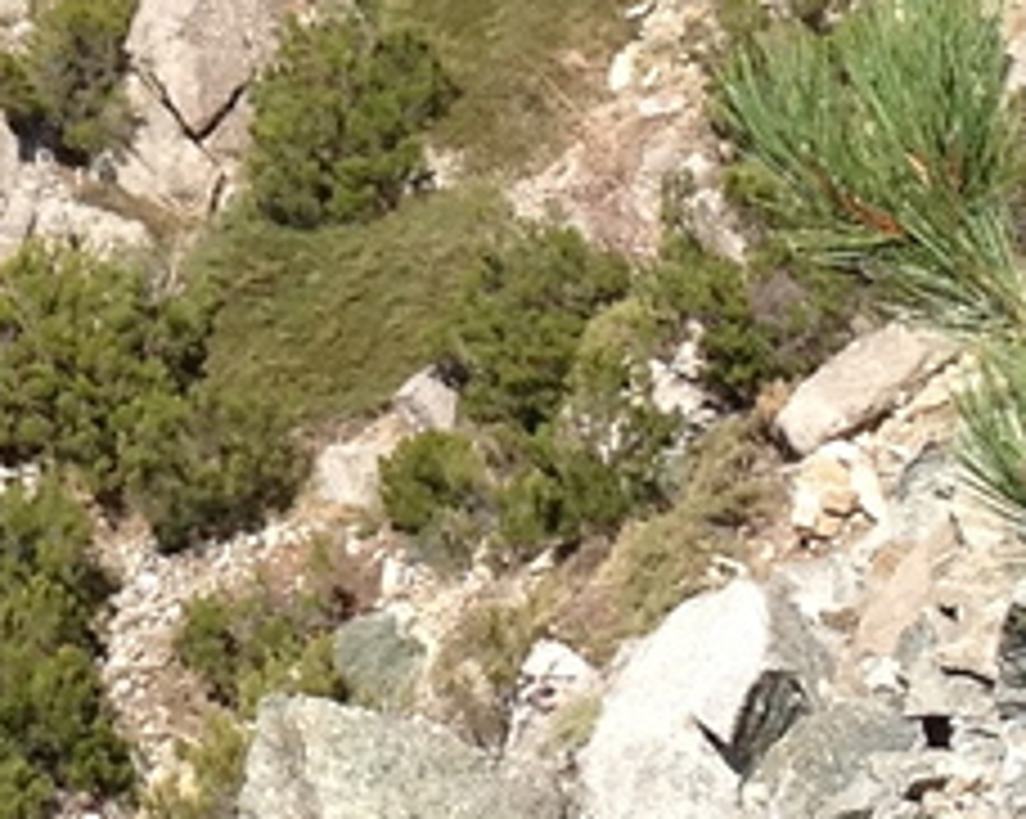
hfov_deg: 8.0
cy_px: -292
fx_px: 7282
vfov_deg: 6.4
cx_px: -338
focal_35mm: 240
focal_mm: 4.28
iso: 64
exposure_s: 1/1346
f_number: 2.4
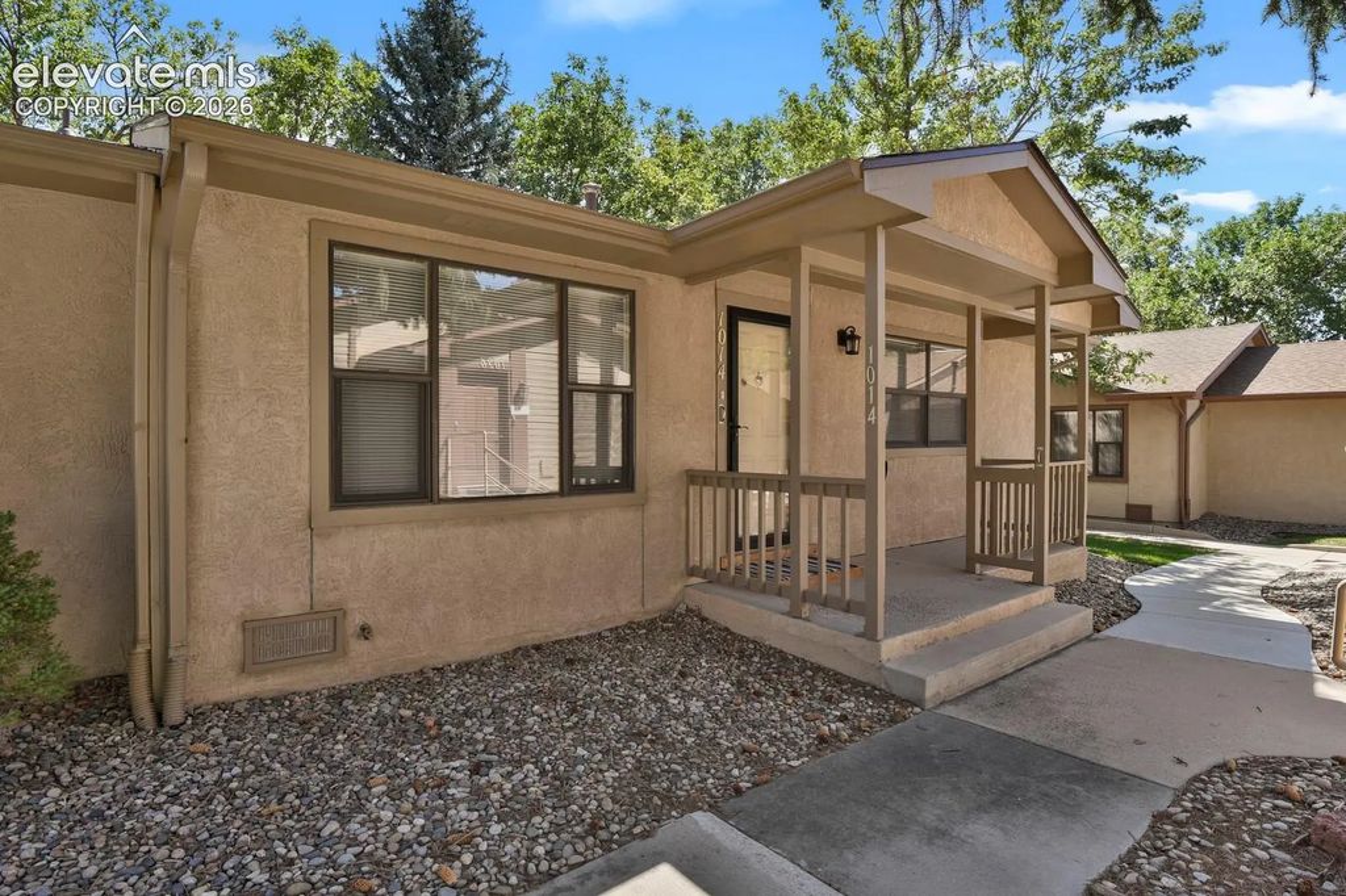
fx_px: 635
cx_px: 673
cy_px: 448
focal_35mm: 17
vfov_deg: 70.4
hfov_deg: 93.3
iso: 250
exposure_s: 1/25
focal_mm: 17
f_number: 6.3
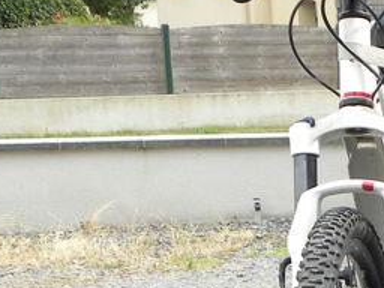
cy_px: 378
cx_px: 680
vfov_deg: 11.2
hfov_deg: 13.7
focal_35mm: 129
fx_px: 1431
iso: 64
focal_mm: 5.9
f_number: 3.5
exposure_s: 1/157
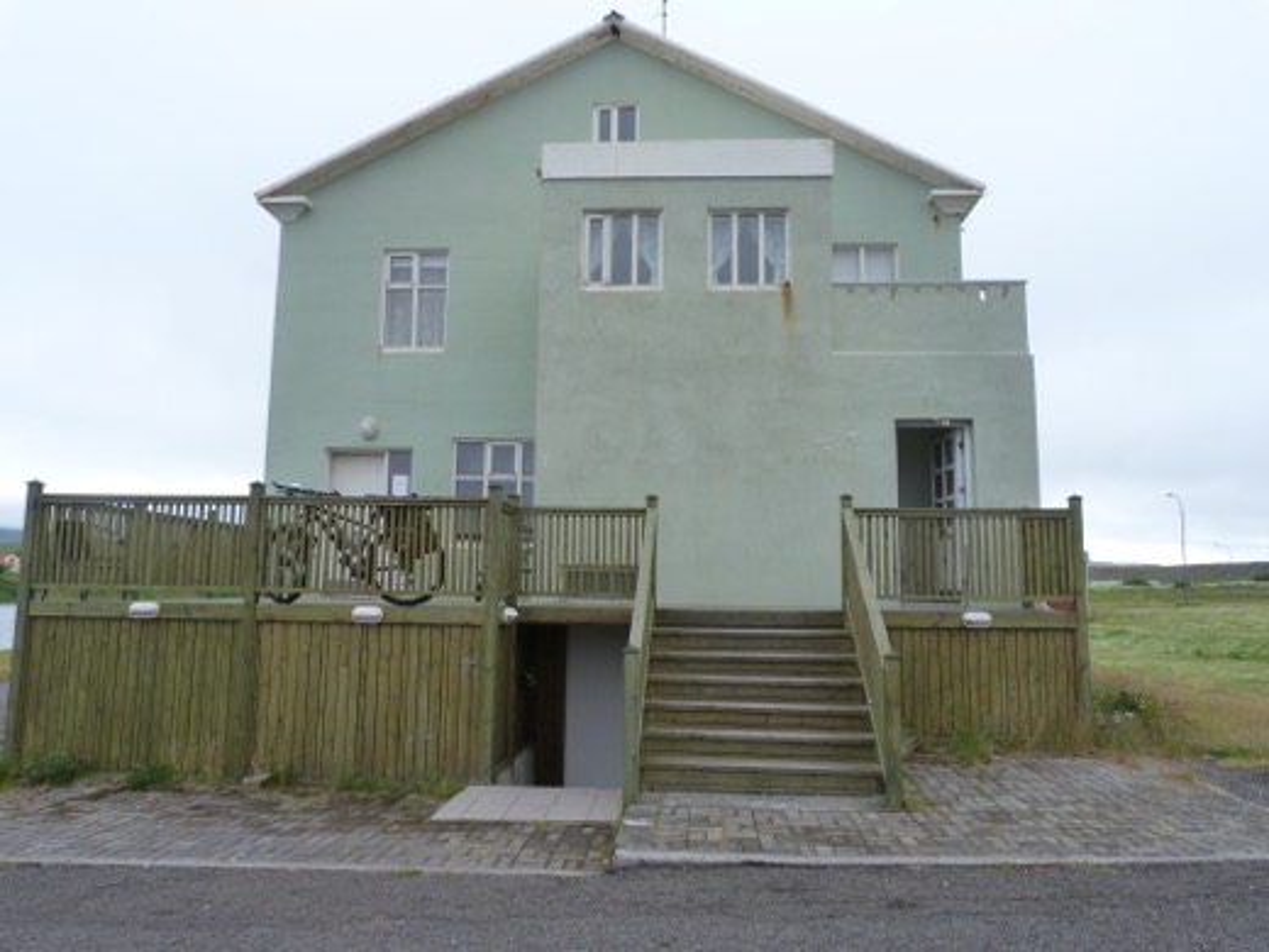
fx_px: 916
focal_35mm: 25
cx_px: 634
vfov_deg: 54.9
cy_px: 476
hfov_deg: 69.4
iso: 125
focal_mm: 4.5
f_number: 4.5
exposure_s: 1/250
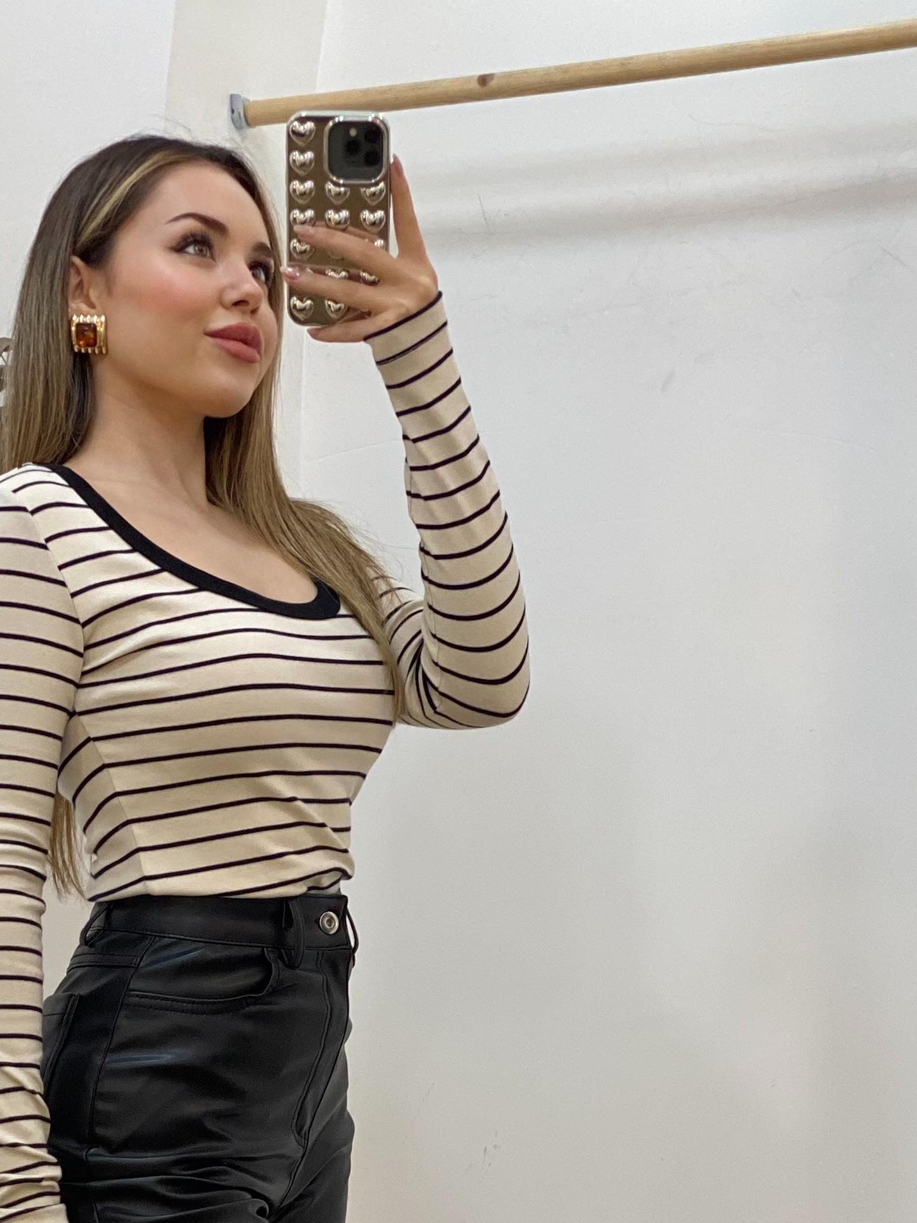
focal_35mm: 110
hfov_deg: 13.4
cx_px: 206
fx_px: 3884
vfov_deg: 17.4
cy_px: 1262
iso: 80
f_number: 2
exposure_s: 1/100
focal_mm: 6
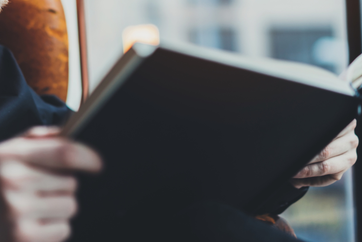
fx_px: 1217
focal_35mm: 121
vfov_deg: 11.3
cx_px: 93
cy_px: 15
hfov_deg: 16.8
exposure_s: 1/160
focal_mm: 55
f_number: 1.8
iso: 200
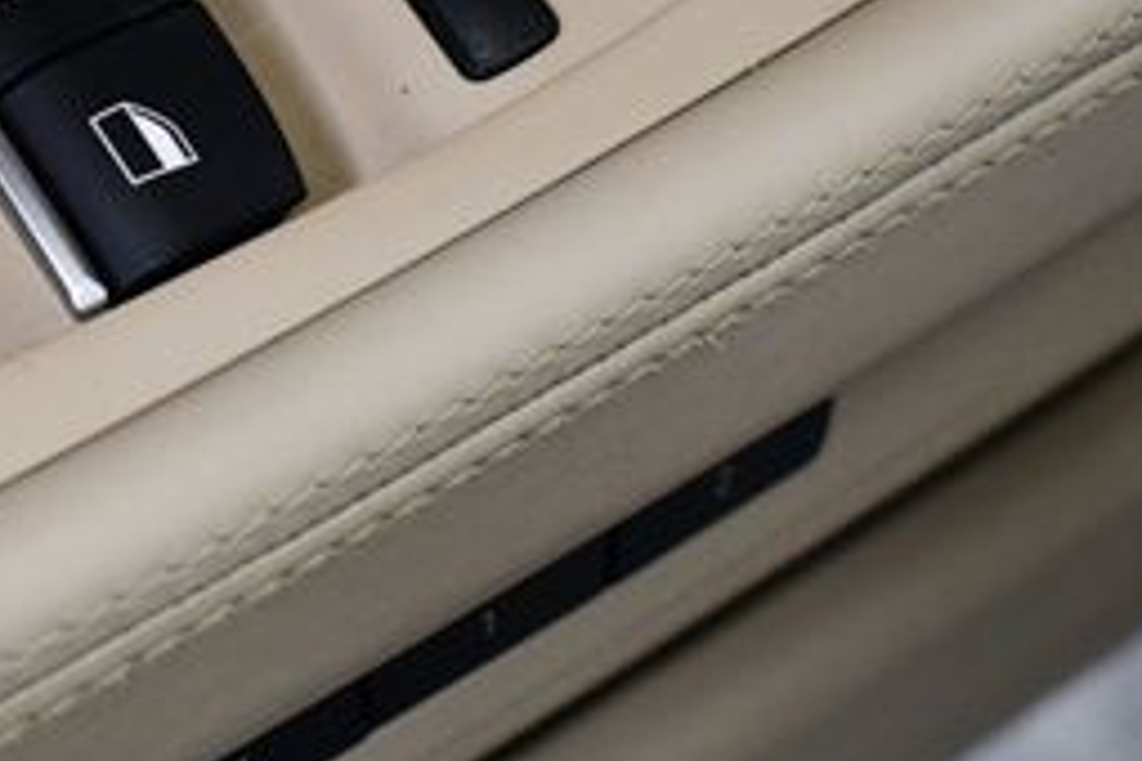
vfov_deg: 12.6
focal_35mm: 108
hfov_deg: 18.6
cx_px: 130
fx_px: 3426
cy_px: 81
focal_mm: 29
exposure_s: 1/125
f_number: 4.2
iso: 2000
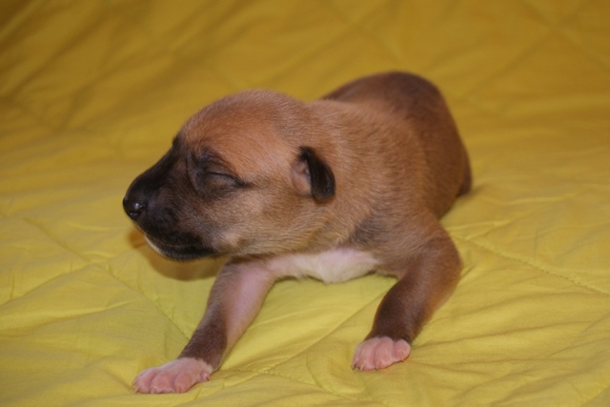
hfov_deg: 33.4
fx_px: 1017
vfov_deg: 22.6
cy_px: 204
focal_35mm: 60
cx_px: 305
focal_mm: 40
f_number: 5.6
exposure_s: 1/60
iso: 400
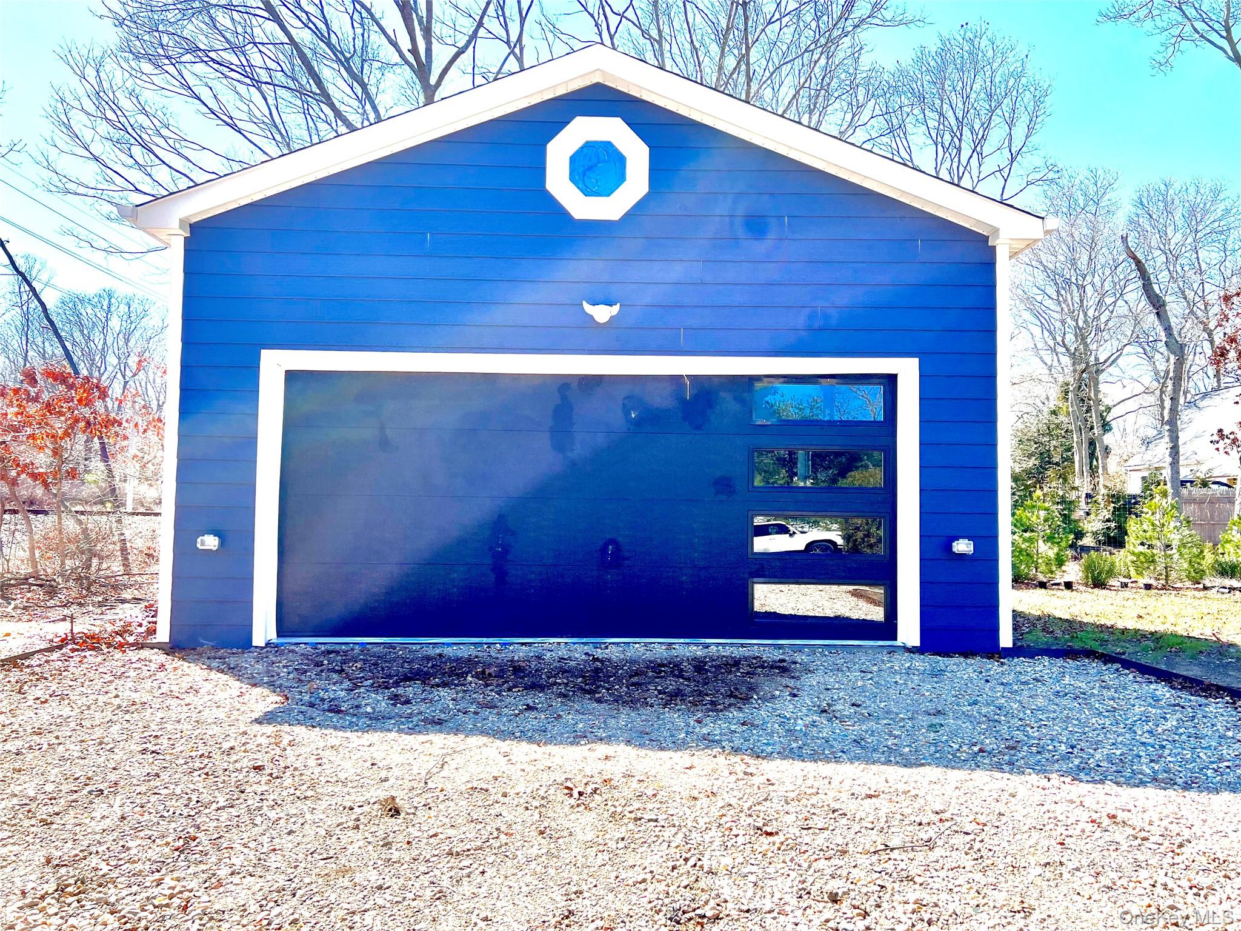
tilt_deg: +3.3
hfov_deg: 67.3
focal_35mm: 26
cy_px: 466
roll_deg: -0.1
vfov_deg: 53.1
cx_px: 620
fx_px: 932
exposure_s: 1/1597
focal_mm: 5.7
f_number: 1.5
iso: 50
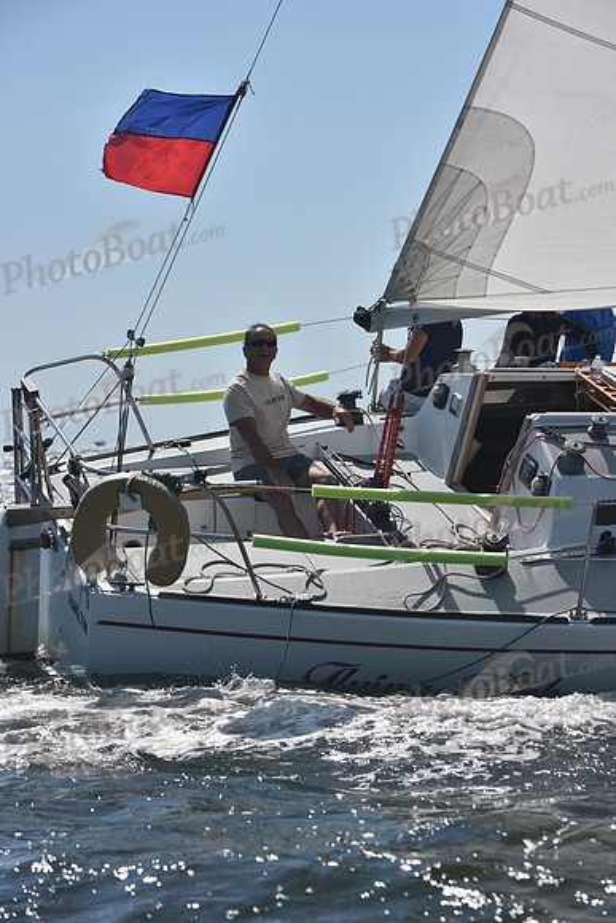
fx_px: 2565
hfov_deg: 13.7
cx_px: 308
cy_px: 462
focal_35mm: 100
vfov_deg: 20.4
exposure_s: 1/1000
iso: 250
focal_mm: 100
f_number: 7.1
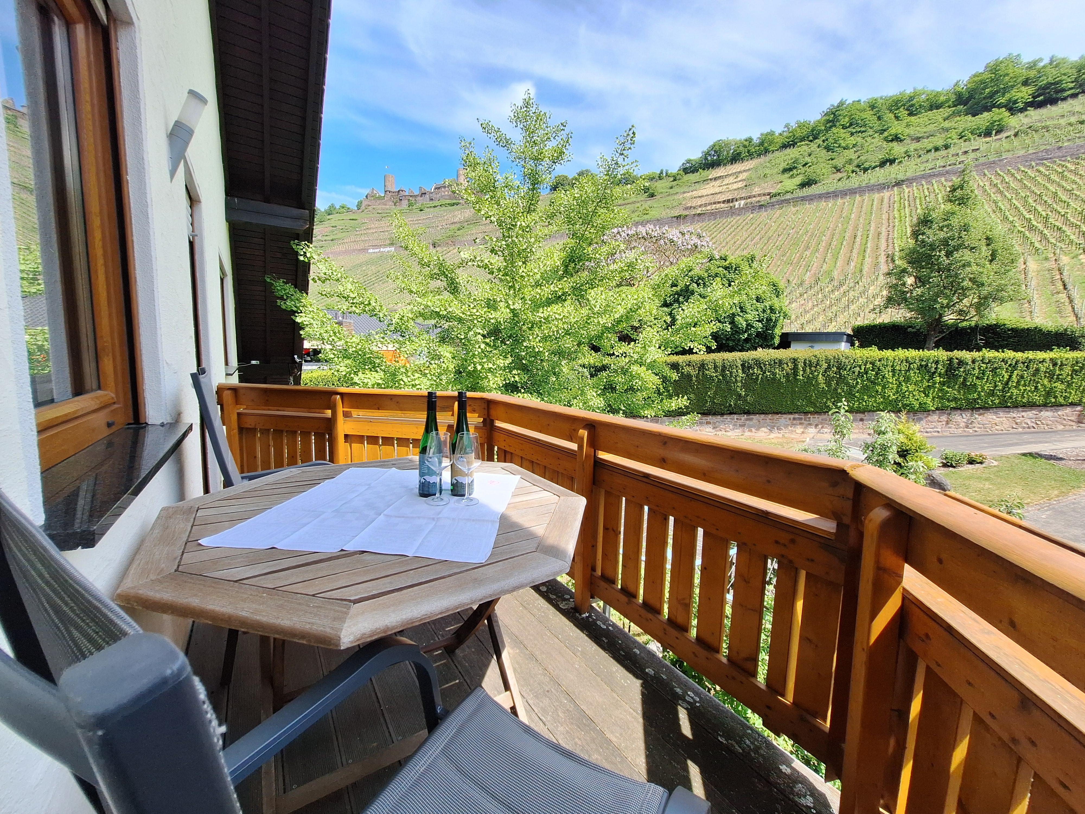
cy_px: 407
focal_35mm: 13
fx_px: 407
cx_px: 542
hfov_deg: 106.2
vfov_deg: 89.9
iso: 40
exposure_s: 1/1021
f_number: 2.2
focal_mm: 1.74
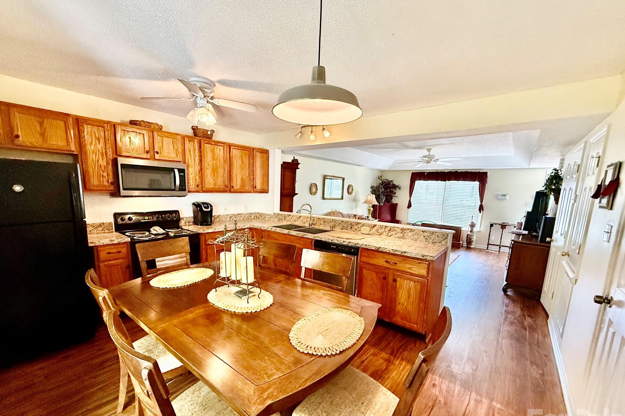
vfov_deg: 77.1
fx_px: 260
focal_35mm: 15
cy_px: 230
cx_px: 306
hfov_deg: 100.4
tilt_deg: -7.7
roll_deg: -1.8
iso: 640
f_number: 2.2
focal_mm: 2.22
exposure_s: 1/120
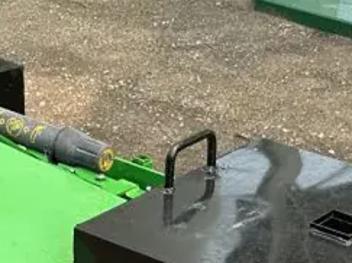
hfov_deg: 20.5
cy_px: 363
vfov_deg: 14.7
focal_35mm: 95
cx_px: 100
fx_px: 966
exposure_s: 1/1779
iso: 80
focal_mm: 6.86
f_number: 1.78
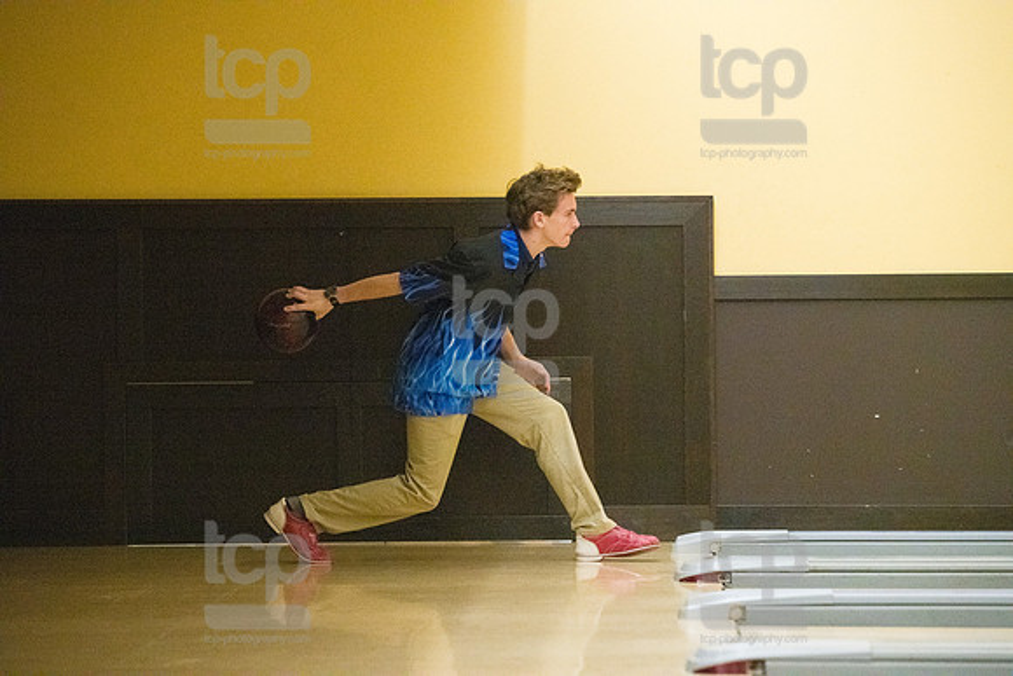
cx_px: 506
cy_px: 338
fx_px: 4222
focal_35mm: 150
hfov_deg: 13.7
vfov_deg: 9.2
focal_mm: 150
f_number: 4.5
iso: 10000
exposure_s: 1/1000
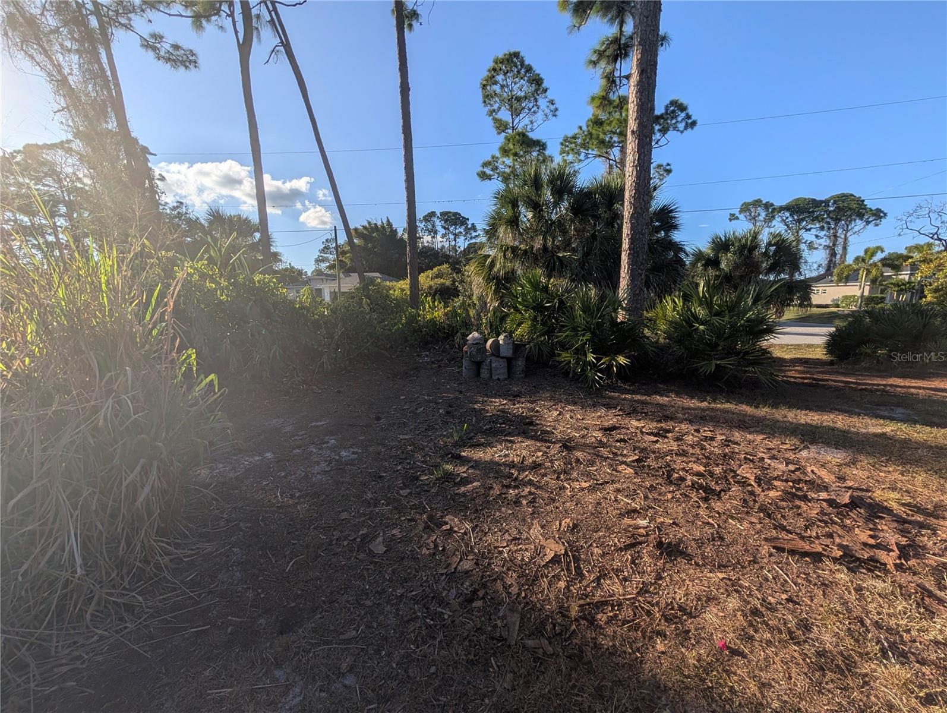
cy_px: 356
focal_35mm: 12
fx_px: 329
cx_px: 474
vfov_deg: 94.6
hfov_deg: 110.5
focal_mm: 2.02
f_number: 1.7
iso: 53
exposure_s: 1/4878
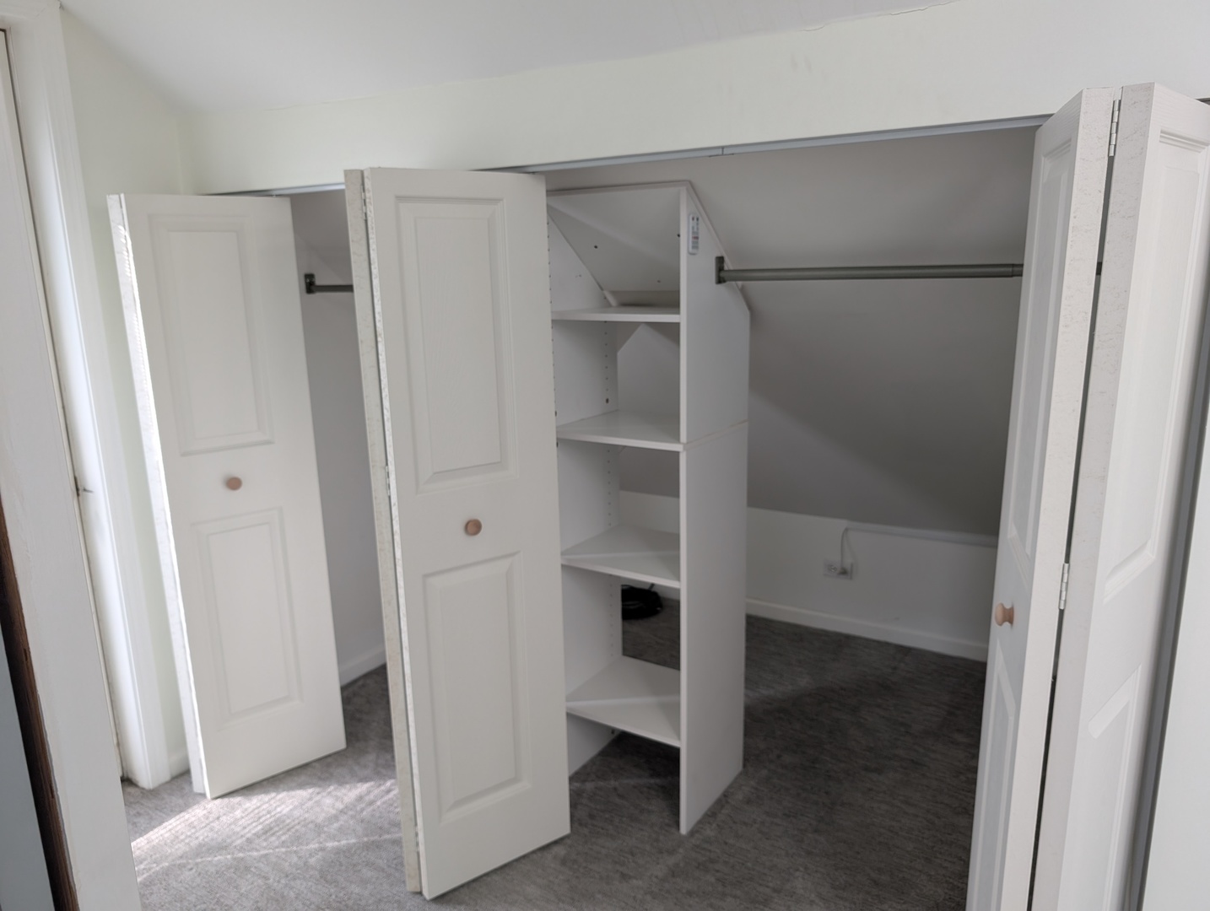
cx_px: 605
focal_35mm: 24
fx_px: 840
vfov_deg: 56.9
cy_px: 456
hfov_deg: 71.5
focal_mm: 6.9
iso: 84
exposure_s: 1/120
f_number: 1.68
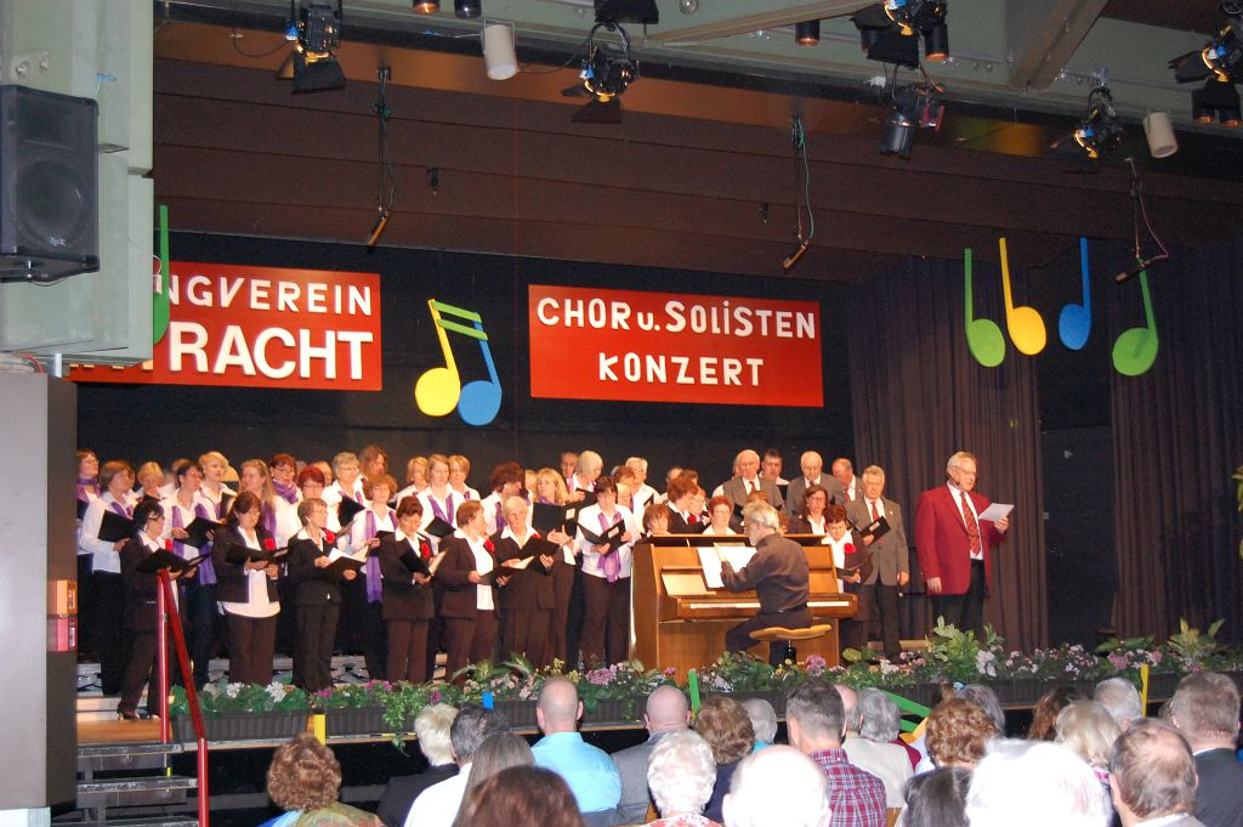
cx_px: 622
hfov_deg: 35.1
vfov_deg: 23.7
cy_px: 414
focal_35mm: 57
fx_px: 1966
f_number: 5
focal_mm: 38
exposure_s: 1/60
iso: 1600
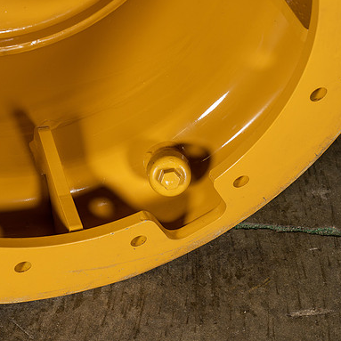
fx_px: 847
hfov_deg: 22.7
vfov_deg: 22.8
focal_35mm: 76
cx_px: 124
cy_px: 170
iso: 800
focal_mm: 59
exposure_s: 1/125
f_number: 5.6
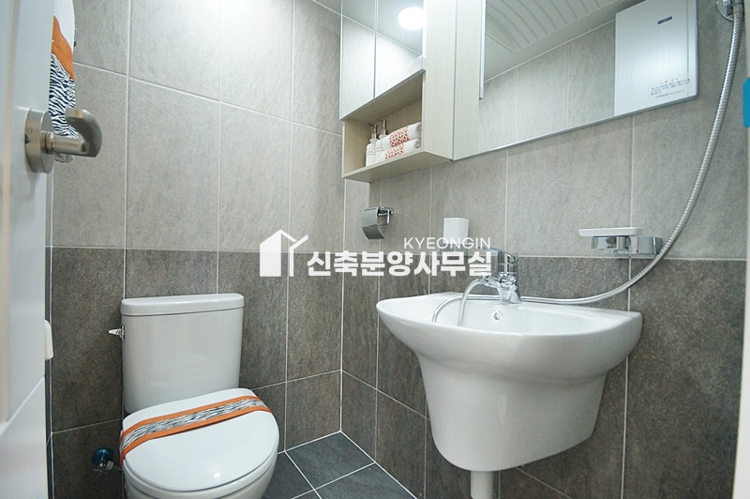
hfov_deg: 100.4
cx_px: 375
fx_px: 312
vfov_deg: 77.2
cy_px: 250
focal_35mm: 15
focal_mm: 10
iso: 1600
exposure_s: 1/80
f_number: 5.6
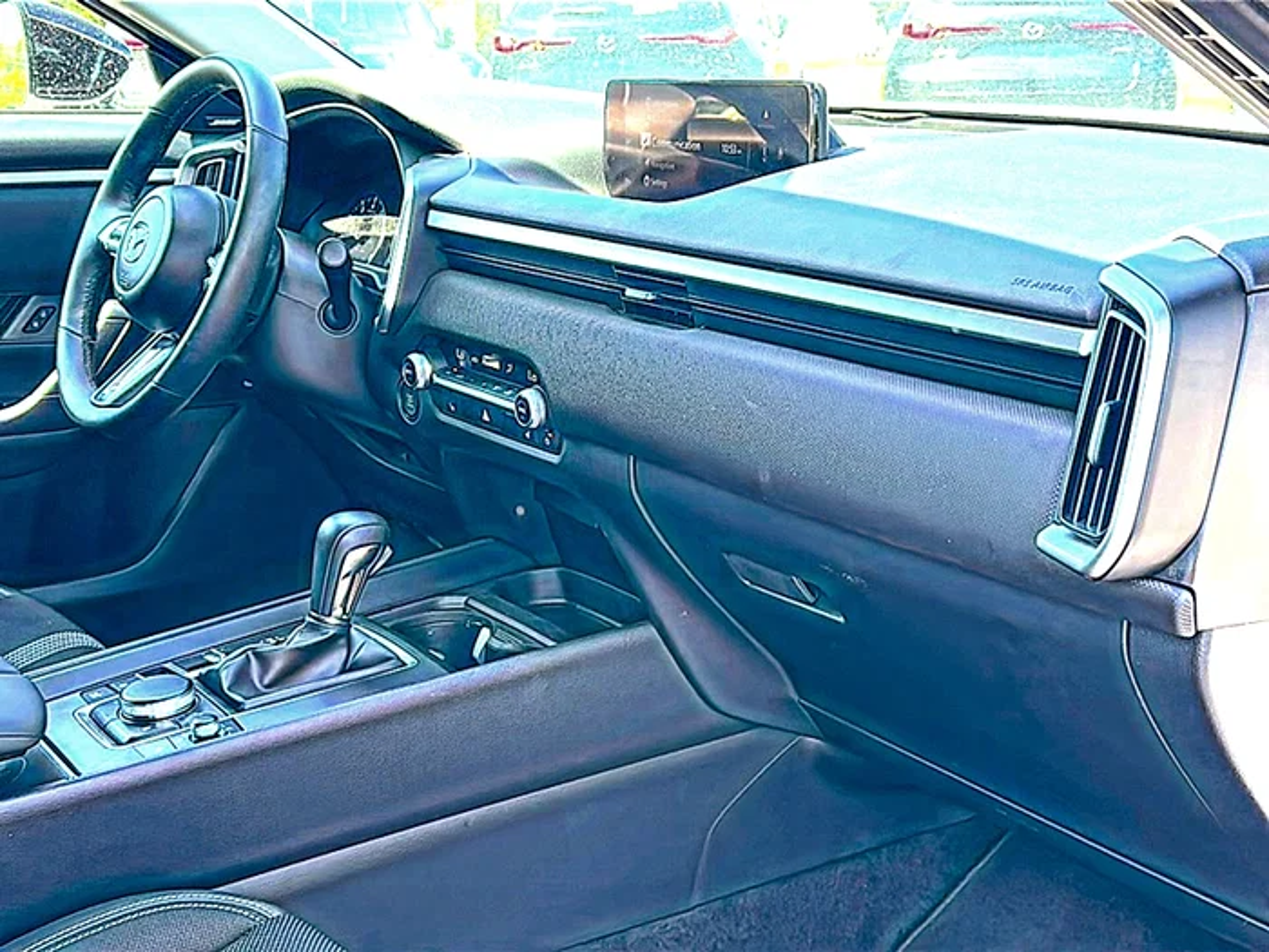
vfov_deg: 37.7
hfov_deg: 49.0
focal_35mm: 38
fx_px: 1393
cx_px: 634
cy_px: 476
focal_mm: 6.86
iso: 125
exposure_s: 1/237
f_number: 1.78
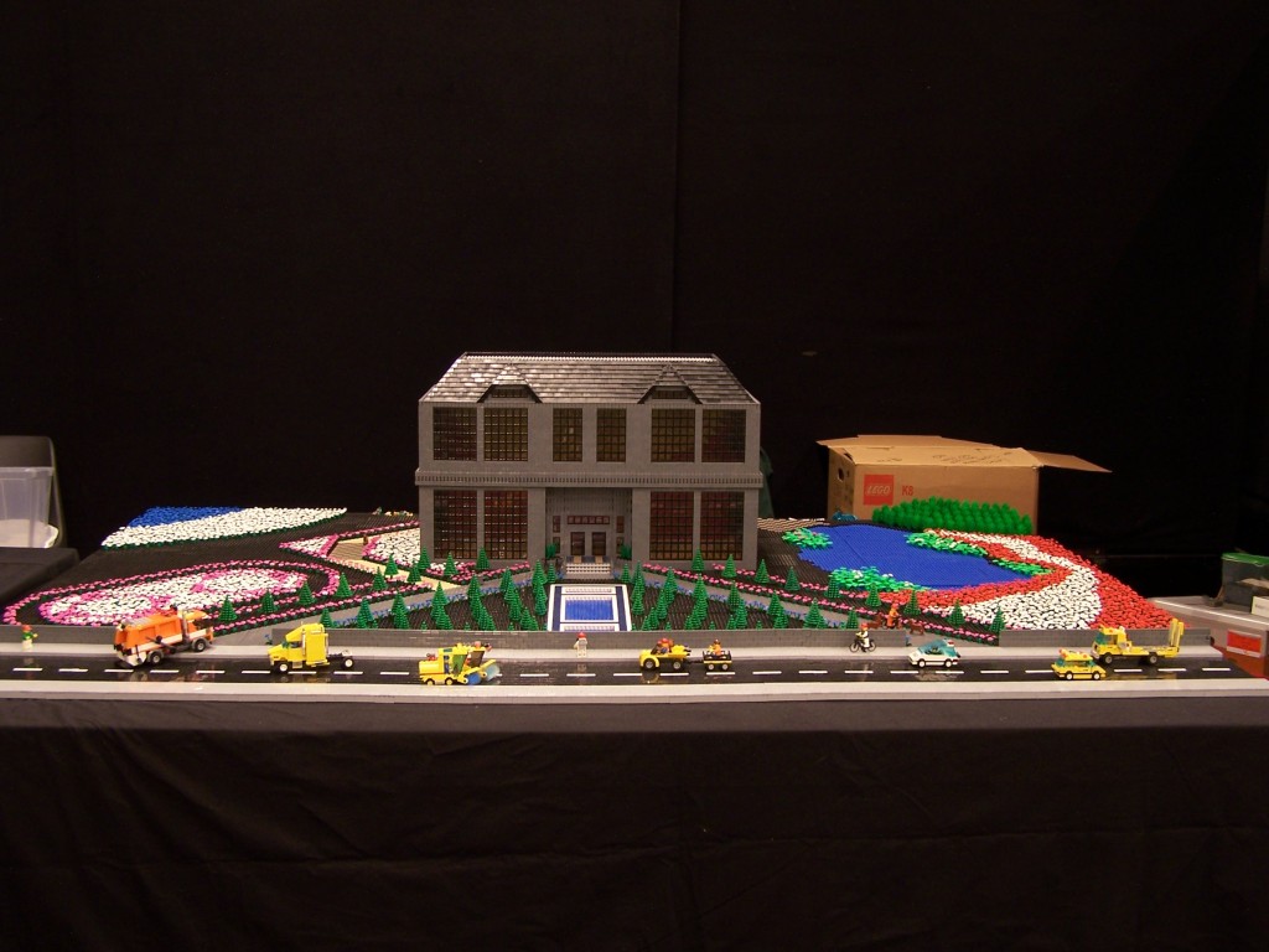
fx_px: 1466
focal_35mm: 40
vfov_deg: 36.0
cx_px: 634
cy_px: 476
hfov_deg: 46.8
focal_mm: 6.7
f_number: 2.8
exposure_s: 1/2
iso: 80
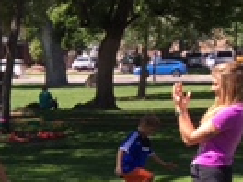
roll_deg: +0.0
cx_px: -208
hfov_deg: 12.6
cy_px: 175
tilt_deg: -6.7
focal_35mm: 141
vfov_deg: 10.4
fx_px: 990
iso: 25
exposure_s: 1/487
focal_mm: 4.15
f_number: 2.2
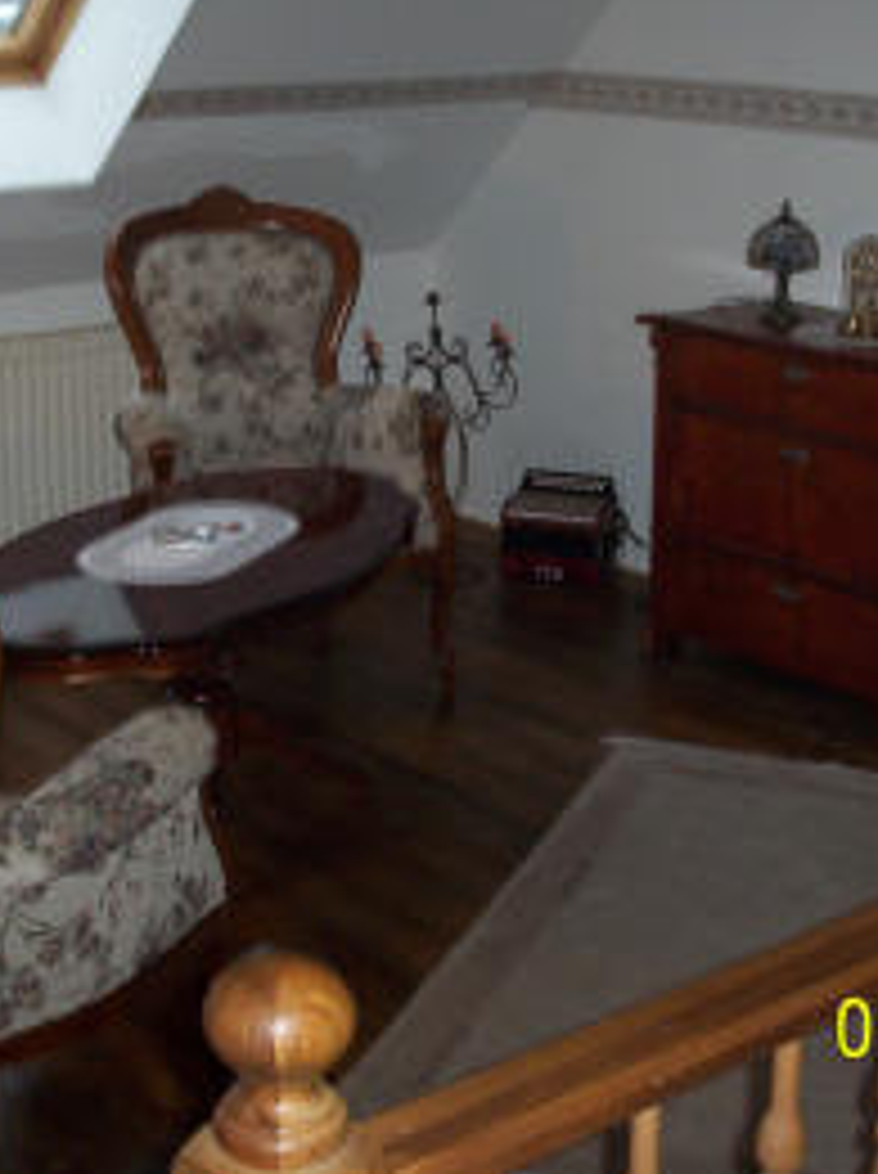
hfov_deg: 24.4
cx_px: 419
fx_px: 2034
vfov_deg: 32.2
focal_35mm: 60
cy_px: 517
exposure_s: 1/30
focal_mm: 6
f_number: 4.5
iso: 140
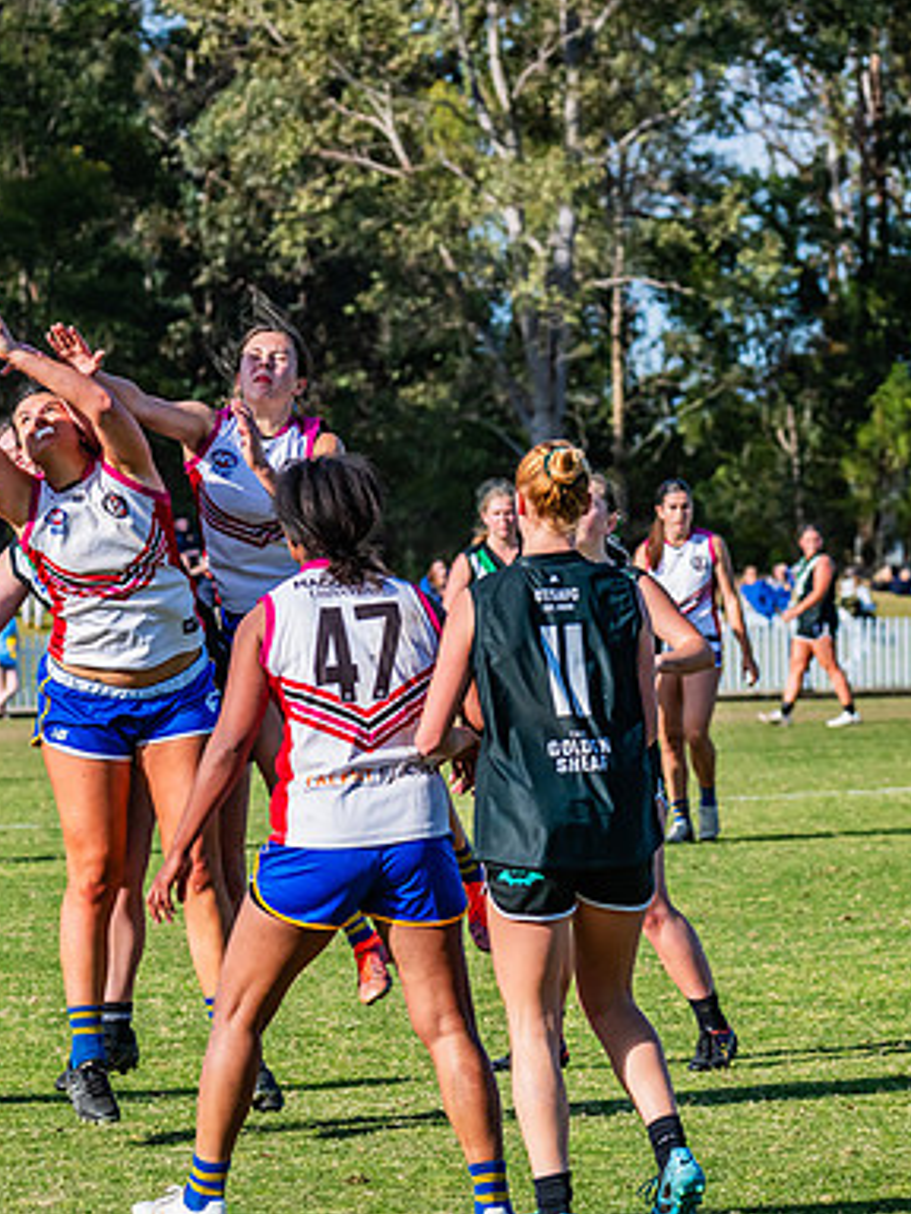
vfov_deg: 7.5
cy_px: 577
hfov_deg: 5.6
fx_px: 9229
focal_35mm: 263
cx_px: 215
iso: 800
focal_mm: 170
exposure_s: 1/1600
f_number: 9
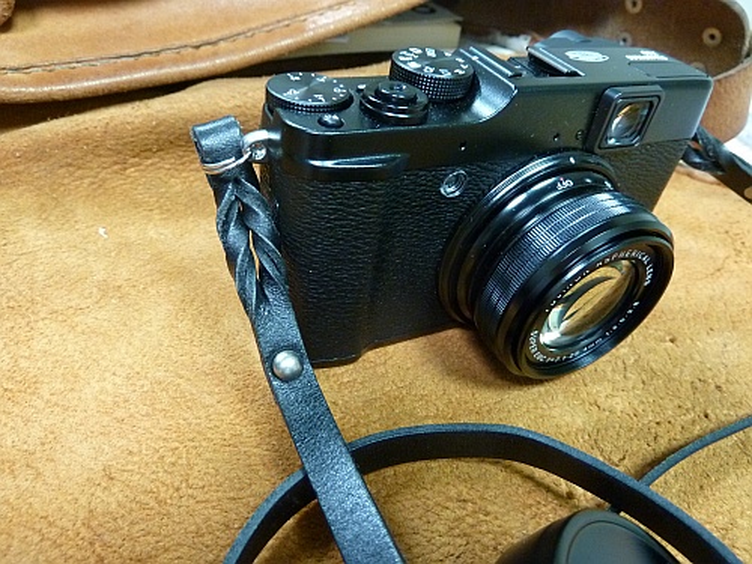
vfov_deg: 54.9
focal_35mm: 25
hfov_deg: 69.4
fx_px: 543
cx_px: 376
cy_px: 282
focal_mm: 4.1
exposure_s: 1/8
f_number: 3.3
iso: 400
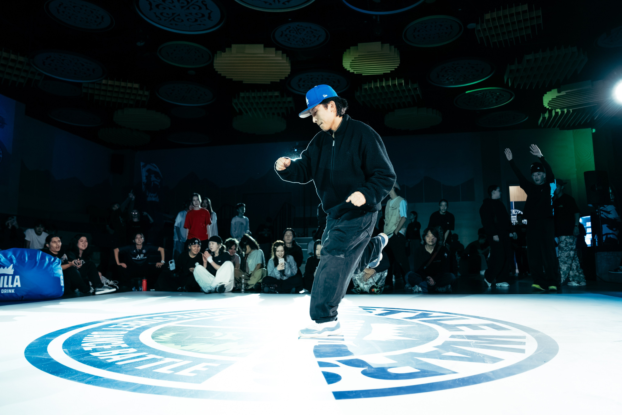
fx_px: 435
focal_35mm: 25
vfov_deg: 51.0
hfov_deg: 71.2
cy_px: 208
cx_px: 311
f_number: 2.8
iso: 3200
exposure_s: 1/800
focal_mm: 24
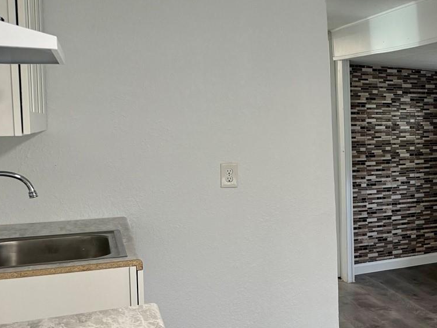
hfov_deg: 33.6
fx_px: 644
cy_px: 157
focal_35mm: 51
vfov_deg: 28.6
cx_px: 457
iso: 200
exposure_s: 1/120
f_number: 1.78
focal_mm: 6.76
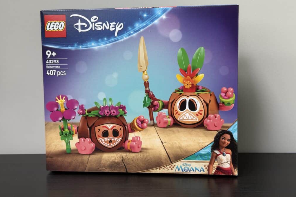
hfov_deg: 38.9
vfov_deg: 26.5
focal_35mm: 51
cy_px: 93
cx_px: 150
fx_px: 419
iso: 100
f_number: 1.78
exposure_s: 1/78
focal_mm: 6.76
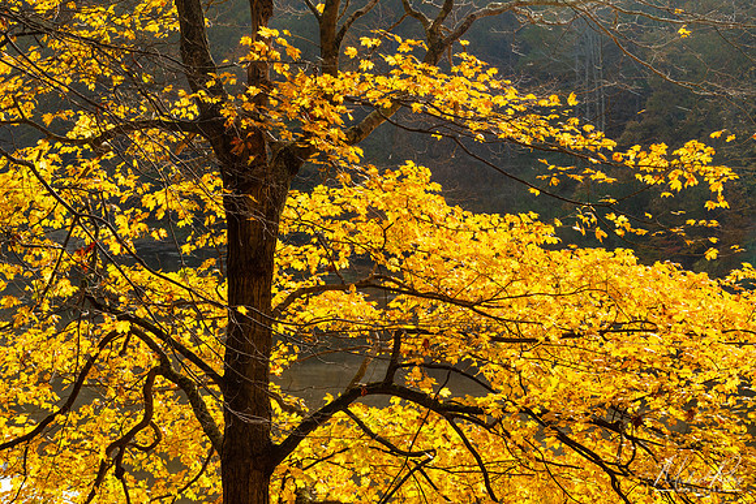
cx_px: 378
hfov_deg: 18.6
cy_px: 252
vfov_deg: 12.5
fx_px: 2310
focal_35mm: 110
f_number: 11
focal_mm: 110
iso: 100
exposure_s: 1/60
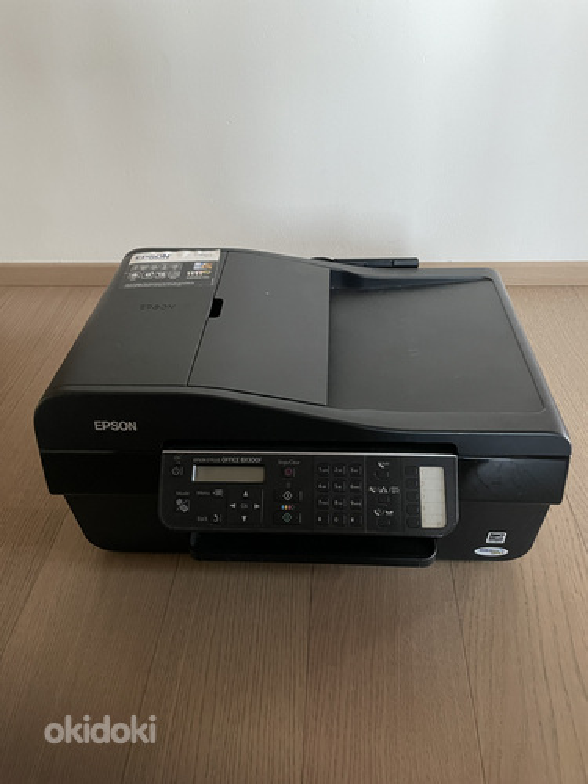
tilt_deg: -39.1
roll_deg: +2.2
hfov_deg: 53.1
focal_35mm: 26
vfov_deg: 67.3
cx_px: 294
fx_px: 589
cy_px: 392
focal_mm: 4.2
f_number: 1.6
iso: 640
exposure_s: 1/33
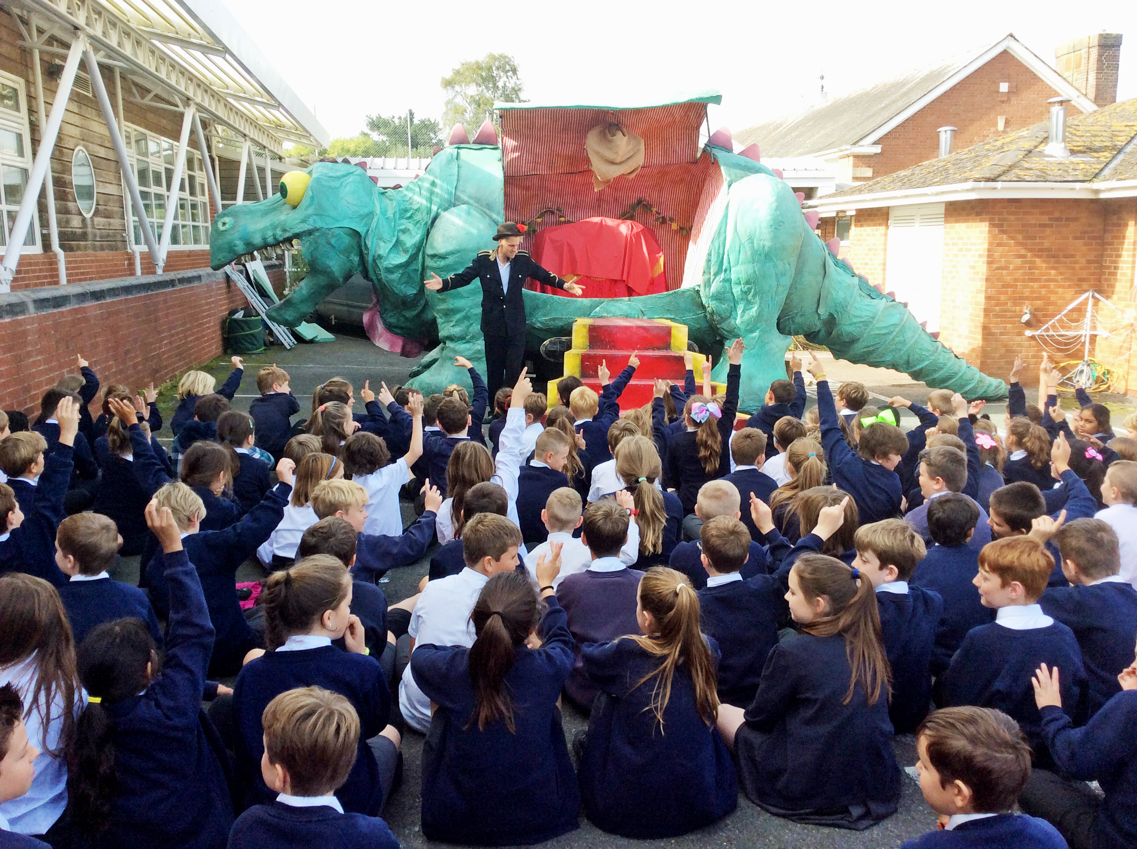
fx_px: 1050
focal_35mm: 32
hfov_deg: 56.9
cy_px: 424
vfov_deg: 44.1
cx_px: 568
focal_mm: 3.3
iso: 32
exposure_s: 1/376
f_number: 2.4
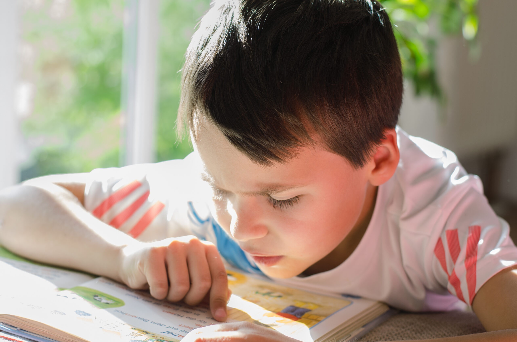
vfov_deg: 18.1
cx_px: 258
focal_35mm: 75
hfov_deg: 27.0
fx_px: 1075
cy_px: 171
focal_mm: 50
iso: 200
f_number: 3.5
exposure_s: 1/125
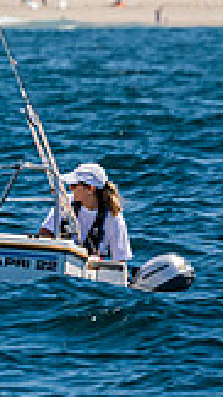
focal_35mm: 2004
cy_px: 40
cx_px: -683
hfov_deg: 0.6
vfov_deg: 1.1
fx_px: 21088
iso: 400
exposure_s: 1/800
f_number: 10
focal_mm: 400
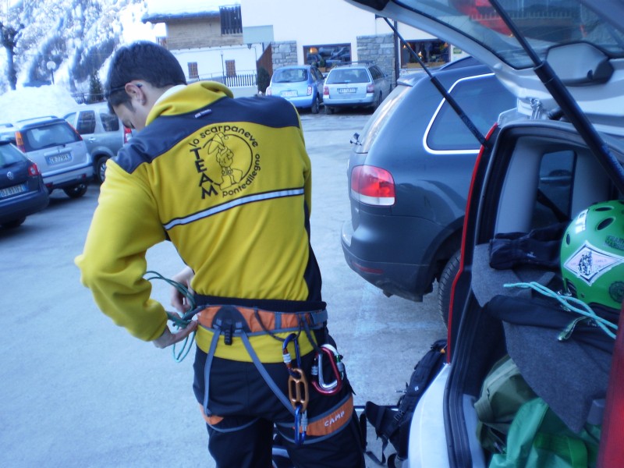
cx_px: 312
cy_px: 234
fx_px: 649
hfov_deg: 51.4
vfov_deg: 39.7
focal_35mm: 36
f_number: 3.1
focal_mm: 6.3
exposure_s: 1/50
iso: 64
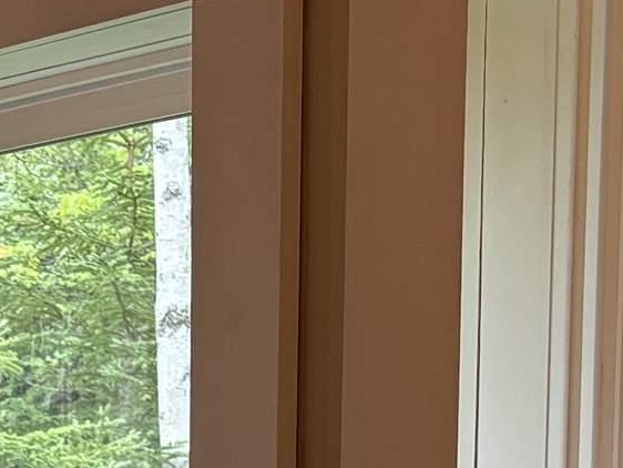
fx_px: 2557
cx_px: -247
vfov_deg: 9.8
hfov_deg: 13.3
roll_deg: +1.1
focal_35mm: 142
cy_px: 914
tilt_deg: -7.7
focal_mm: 5.96
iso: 125
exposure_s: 1/60
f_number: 1.6
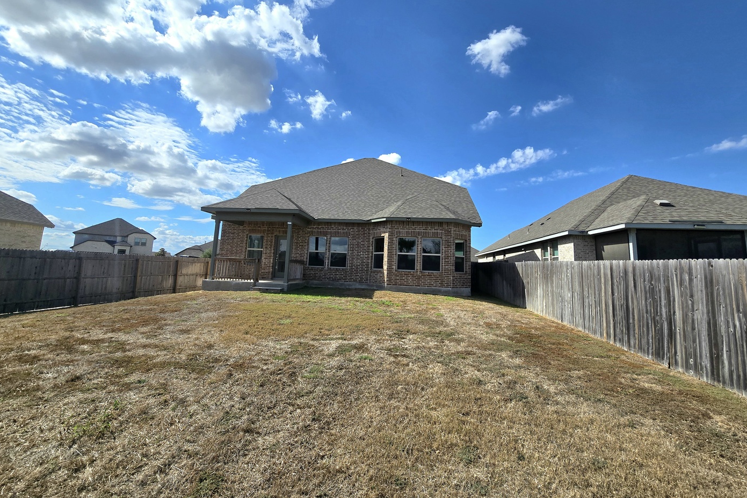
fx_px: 290
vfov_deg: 81.1
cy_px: 230
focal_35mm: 14
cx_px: 371
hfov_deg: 104.3
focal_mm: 2.2
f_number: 2.2
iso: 50
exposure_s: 1/5000
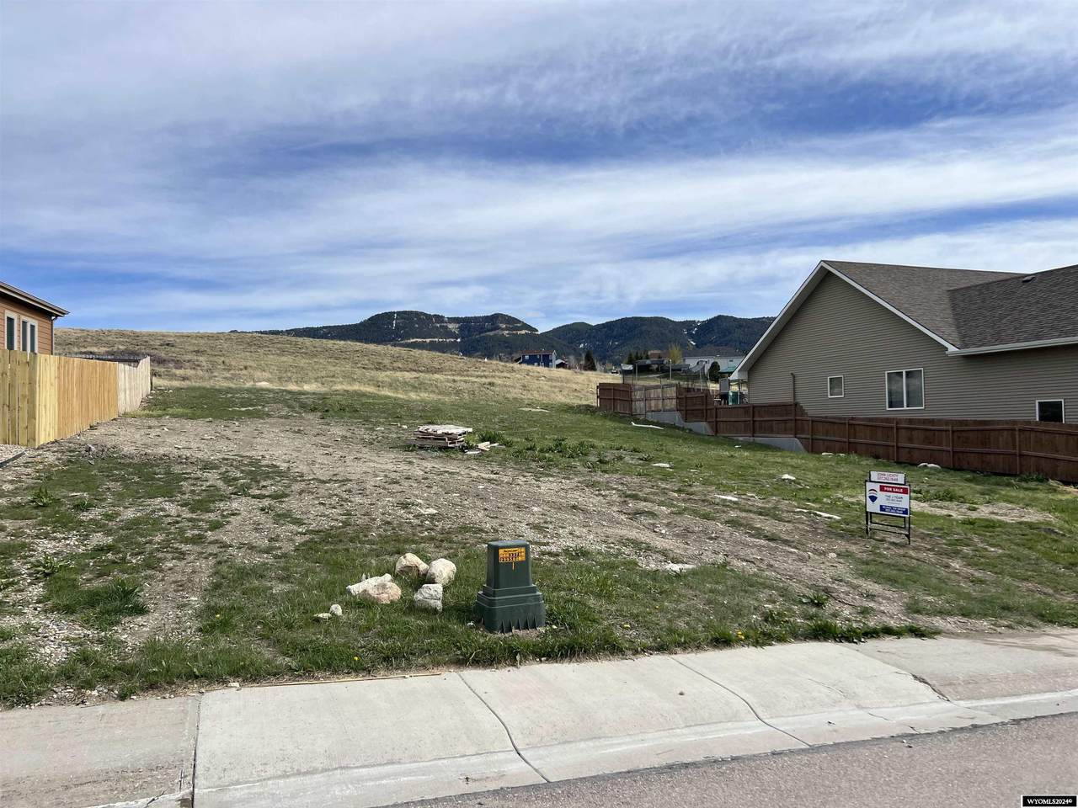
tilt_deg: +1.0
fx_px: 810
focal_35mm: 26
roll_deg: +1.7
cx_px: 539
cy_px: 404
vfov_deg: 53.1
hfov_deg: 67.3
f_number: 1.5
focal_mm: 5.7
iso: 50
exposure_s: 1/5319
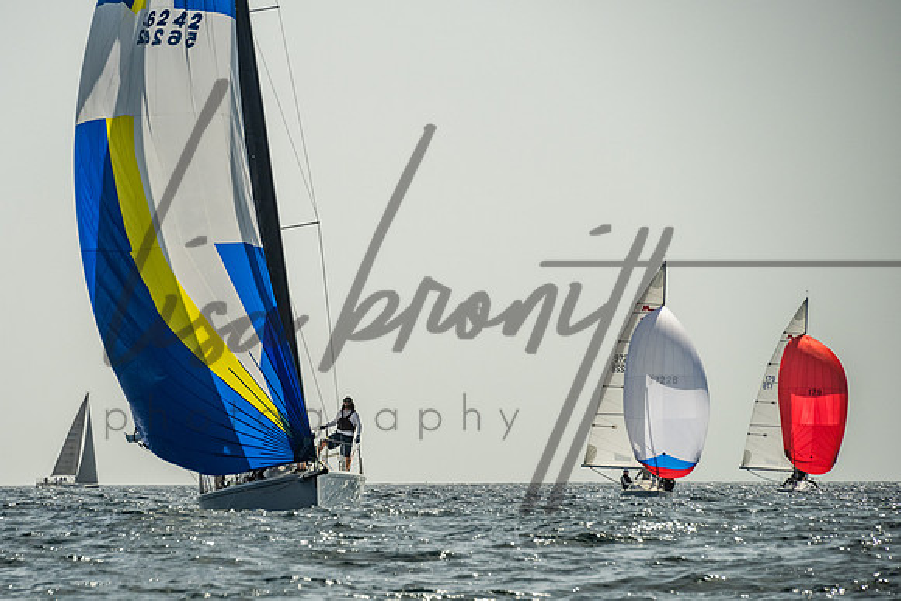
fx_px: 7068
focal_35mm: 282
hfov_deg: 7.3
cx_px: 298
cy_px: 353
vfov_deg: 4.9
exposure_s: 1/2000
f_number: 6.3
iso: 320
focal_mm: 200
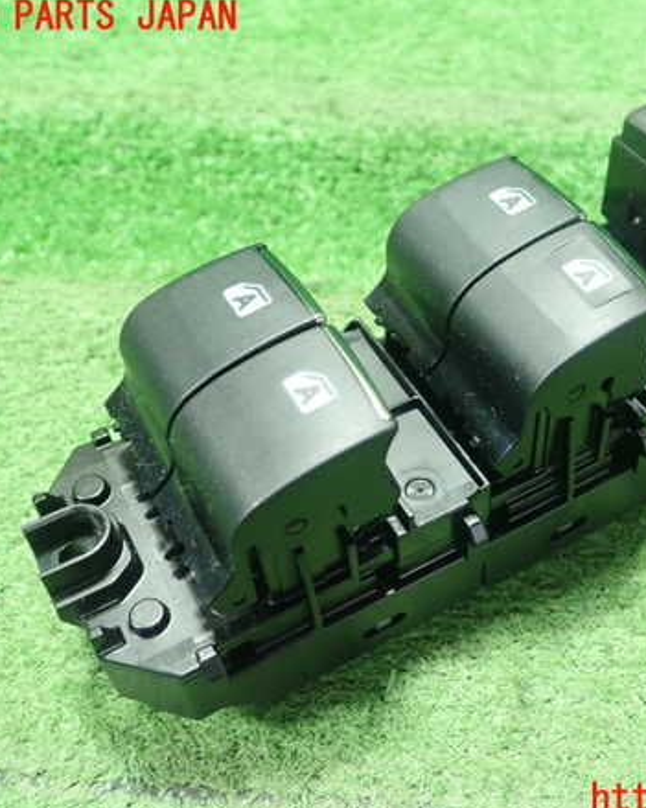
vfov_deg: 45.8
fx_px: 956
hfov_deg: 36.7
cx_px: 455
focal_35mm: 40
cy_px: 409
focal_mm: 5.5
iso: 800
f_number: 2.3
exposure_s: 1/80
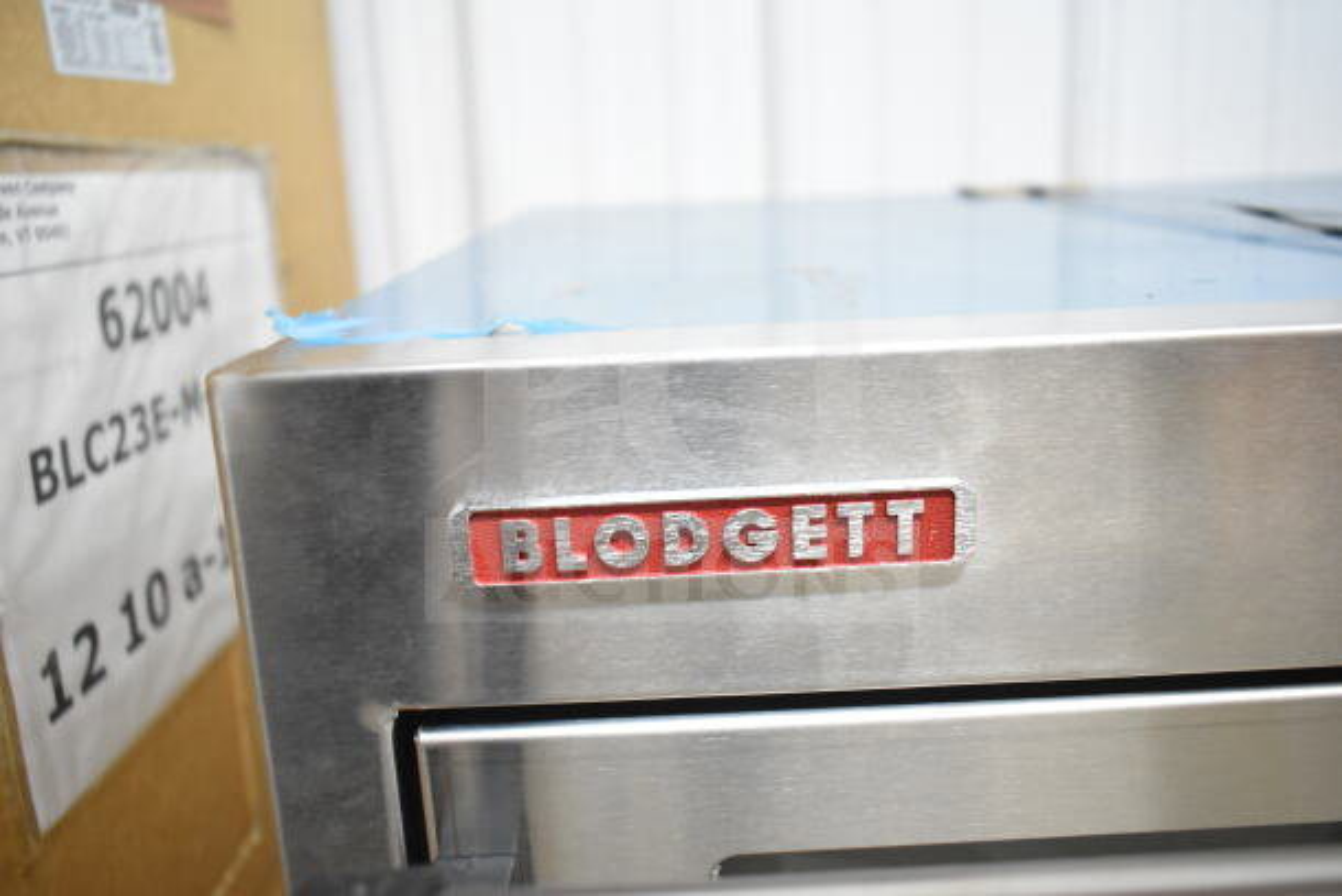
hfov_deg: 59.5
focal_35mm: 32
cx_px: 671
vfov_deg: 41.7
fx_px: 1174
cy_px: 448
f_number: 3.8
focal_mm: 21
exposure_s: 1/40
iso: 1600
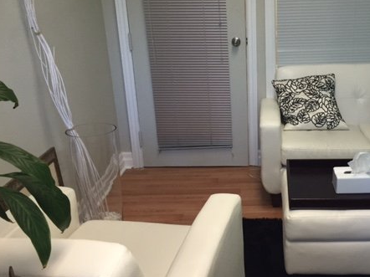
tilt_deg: -18.0
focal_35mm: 42
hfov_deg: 43.9
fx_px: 449
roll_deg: +1.8
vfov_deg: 34.3
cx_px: 260
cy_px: 145
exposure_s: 1/30
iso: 50
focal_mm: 4.15
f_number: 2.2
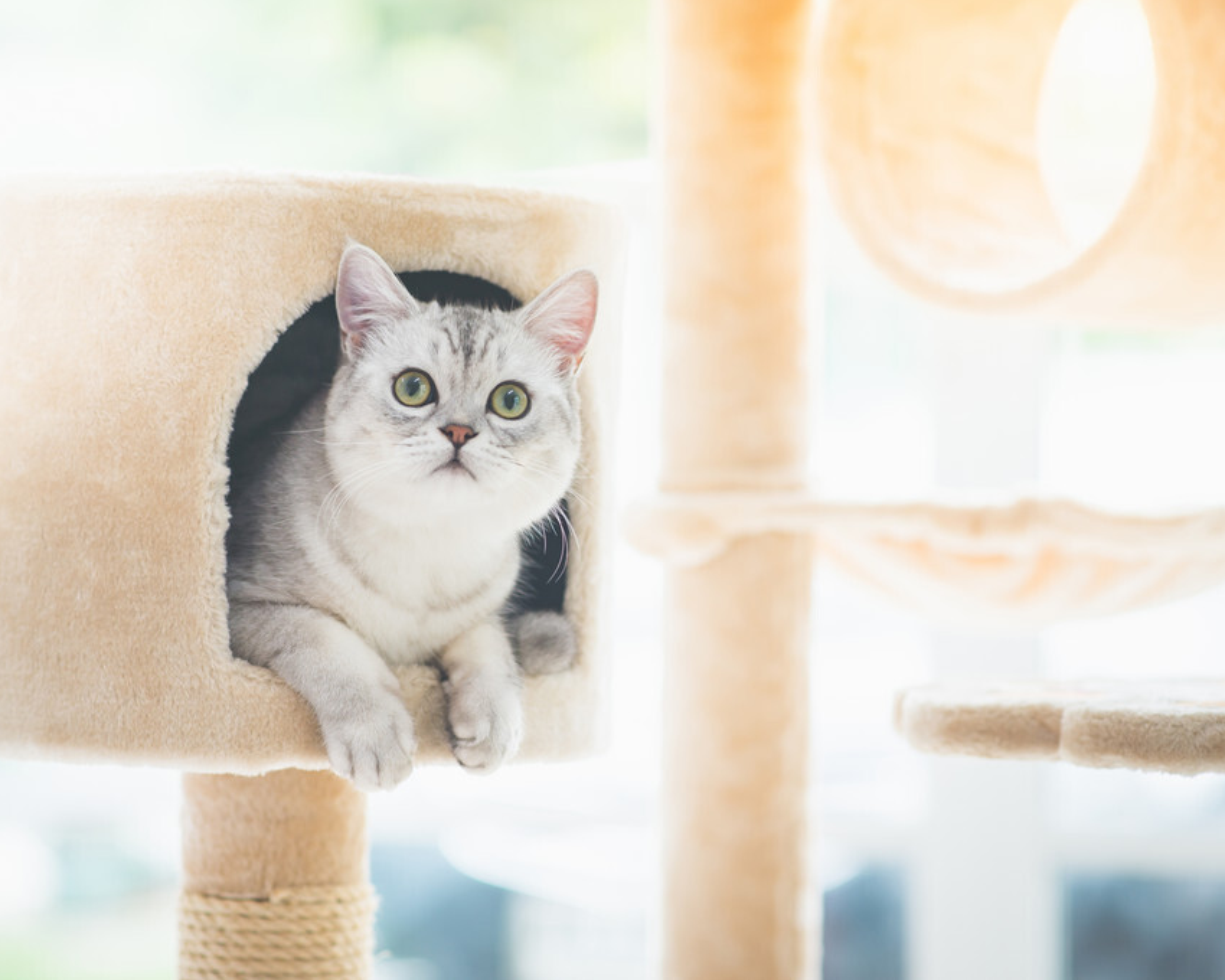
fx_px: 3481
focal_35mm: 96
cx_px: 593
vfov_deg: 16.0
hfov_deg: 20.0
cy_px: 489
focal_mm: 85
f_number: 2.8
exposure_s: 1/320
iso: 160
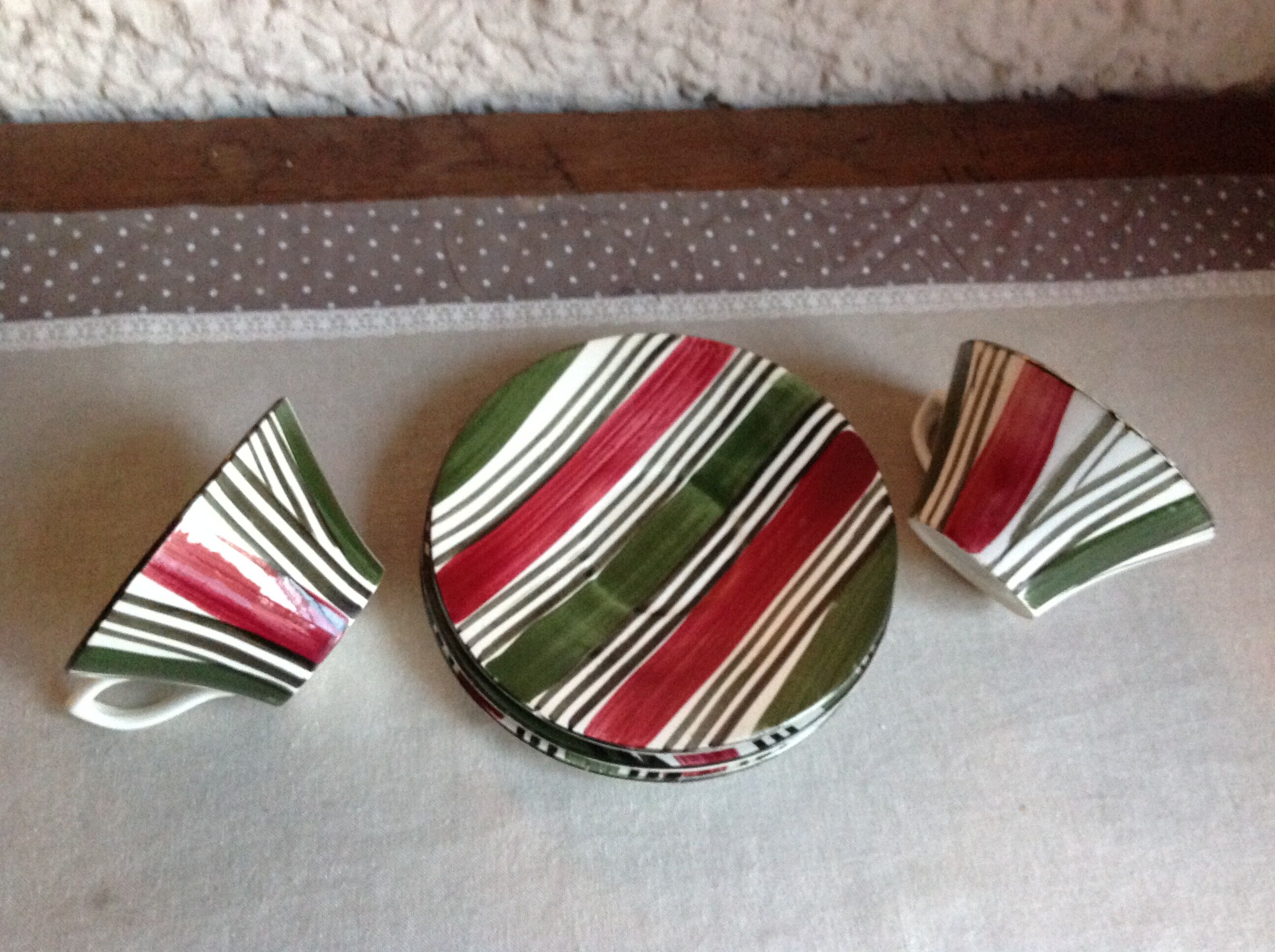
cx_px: 638
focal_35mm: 35
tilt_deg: -58.2
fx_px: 1287
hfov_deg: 52.7
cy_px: 476
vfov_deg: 40.6
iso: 400
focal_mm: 4.28
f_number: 2.4
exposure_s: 1/15
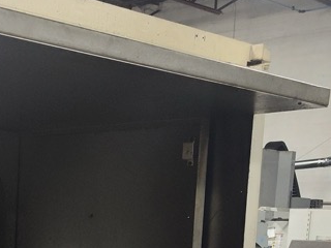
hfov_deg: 20.5
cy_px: 343
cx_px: -16
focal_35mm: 92
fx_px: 880
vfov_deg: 15.2
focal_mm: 5.56
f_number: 1.8
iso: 888
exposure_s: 1/60
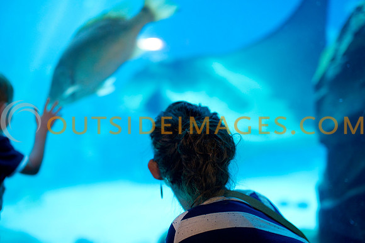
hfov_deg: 39.6
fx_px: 507
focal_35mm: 50
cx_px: 182
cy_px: 122
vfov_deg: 27.0
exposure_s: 1/60
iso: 2000
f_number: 2
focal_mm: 50
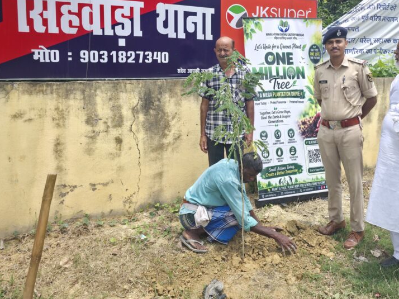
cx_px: 256
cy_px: 103
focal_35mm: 33
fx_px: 380
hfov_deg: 54.6
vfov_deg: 42.4
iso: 50
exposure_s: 1/2307
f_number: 1.7
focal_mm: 6.3
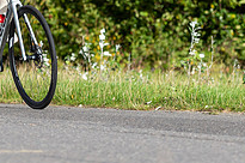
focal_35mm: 356
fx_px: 2419
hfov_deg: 5.8
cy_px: -61
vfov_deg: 3.8
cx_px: 10
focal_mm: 90
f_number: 2.8
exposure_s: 1/3200
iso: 160
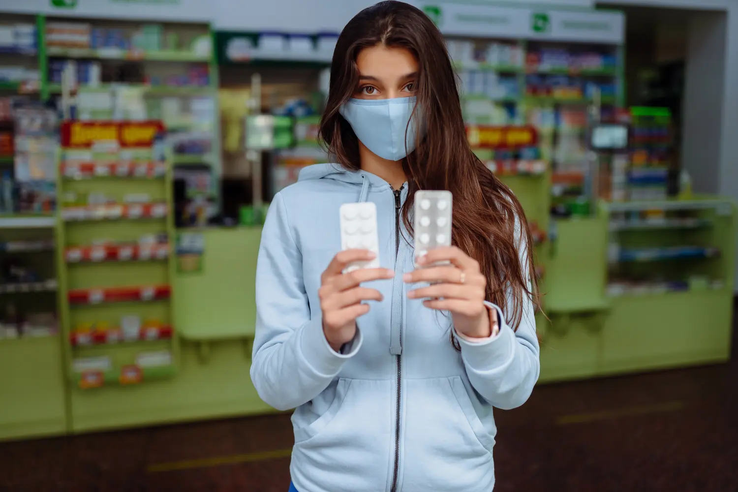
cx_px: 369
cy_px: 246
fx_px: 717
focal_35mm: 35
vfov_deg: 37.9
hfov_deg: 54.4
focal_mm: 35
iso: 320
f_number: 1.6
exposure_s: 1/800
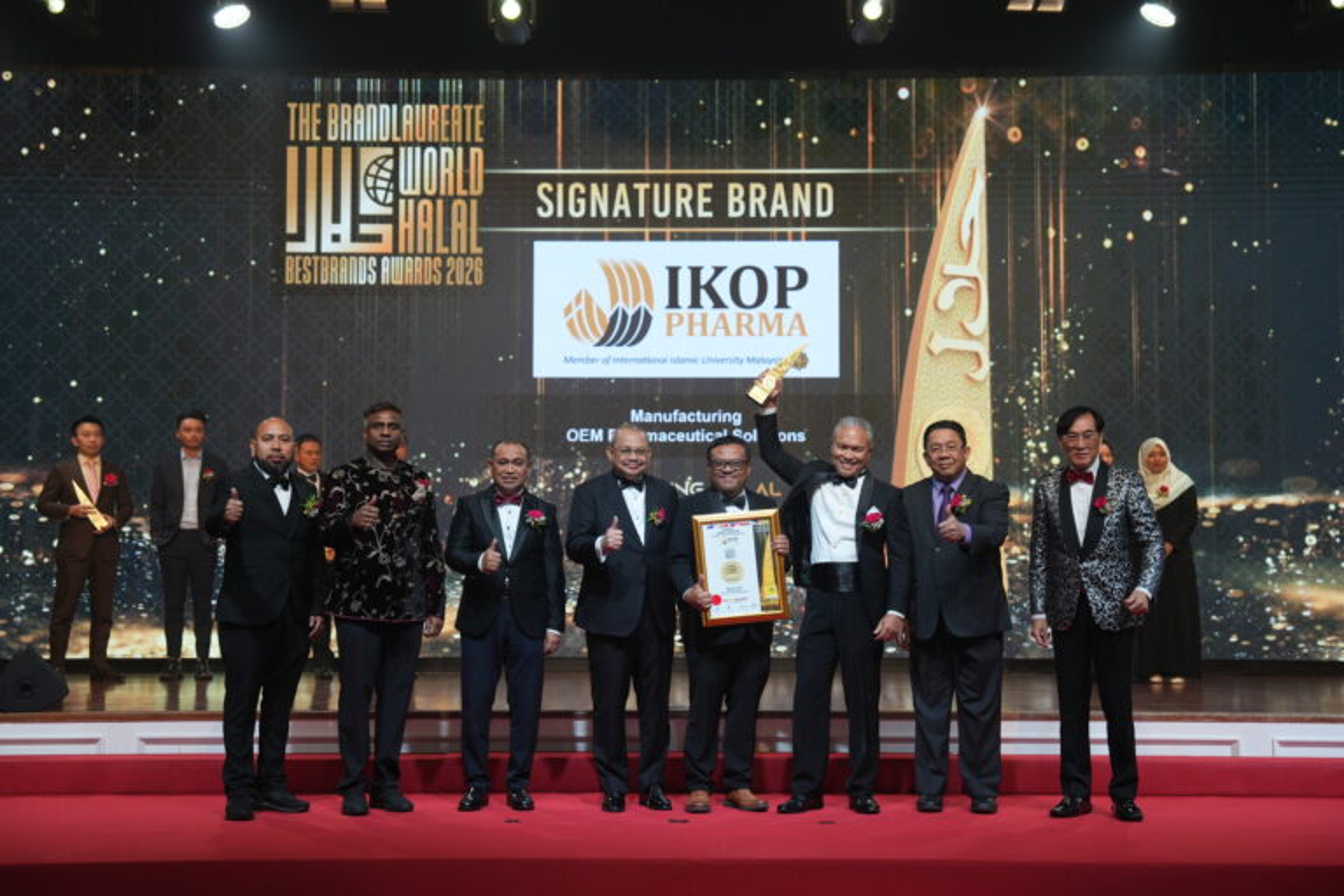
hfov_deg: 40.3
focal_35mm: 49
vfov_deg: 27.5
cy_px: 448
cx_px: 672
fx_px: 1829
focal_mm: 49
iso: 800
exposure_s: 1/160
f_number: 4
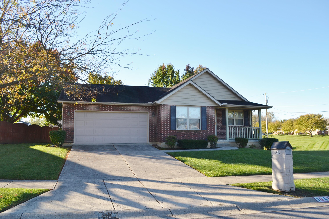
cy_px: 110
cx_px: 164
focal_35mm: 27
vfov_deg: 47.9
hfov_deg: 67.4
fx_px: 247
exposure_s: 1/160
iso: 100
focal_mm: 18
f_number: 6.3
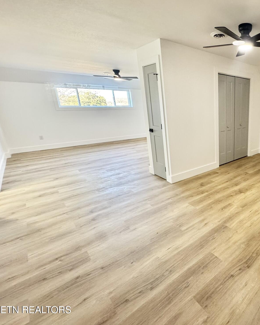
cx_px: 225
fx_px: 183
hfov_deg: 61.8
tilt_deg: -16.3
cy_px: 156
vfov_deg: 83.2
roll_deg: +0.0
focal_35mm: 19
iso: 320
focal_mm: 2.22
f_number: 2.2
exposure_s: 1/60
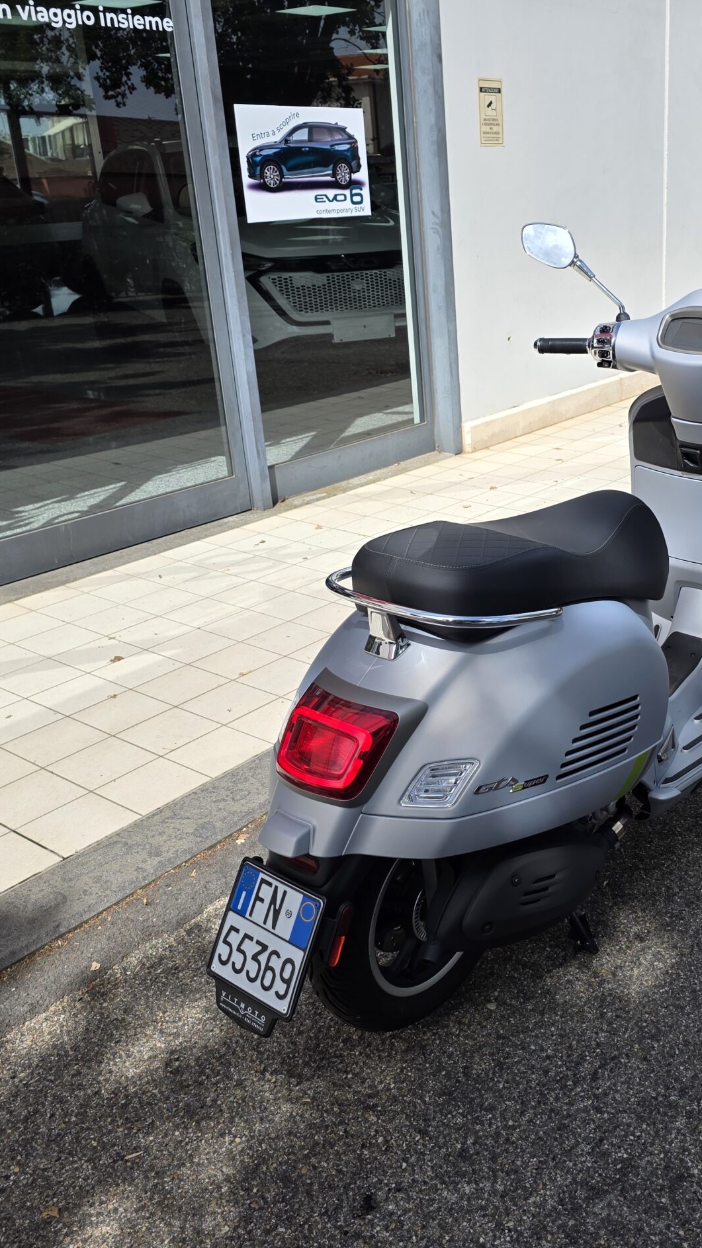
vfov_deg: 58.0
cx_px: 528
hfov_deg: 33.9
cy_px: 617
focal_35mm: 34
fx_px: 1125
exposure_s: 1/4333
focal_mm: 6.3
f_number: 1.7
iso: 80
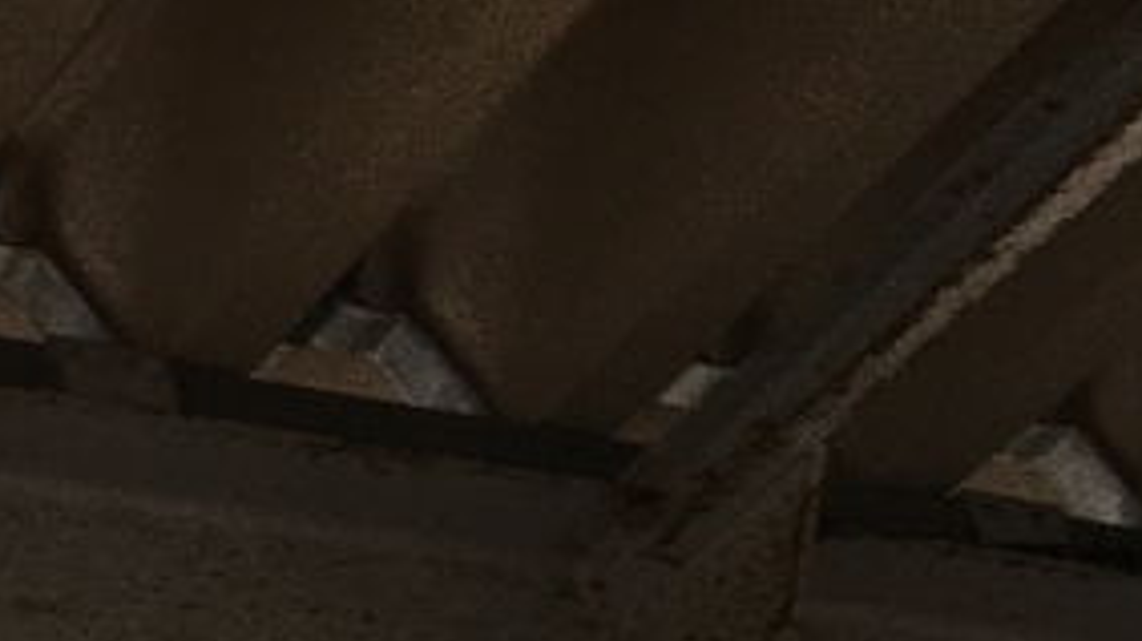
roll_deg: +0.4
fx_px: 4057
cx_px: -1235
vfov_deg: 8.4
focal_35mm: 134
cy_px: 1488
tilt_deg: +24.9
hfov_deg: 13.4
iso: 32
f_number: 2.2
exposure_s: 1/60
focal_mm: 4.15
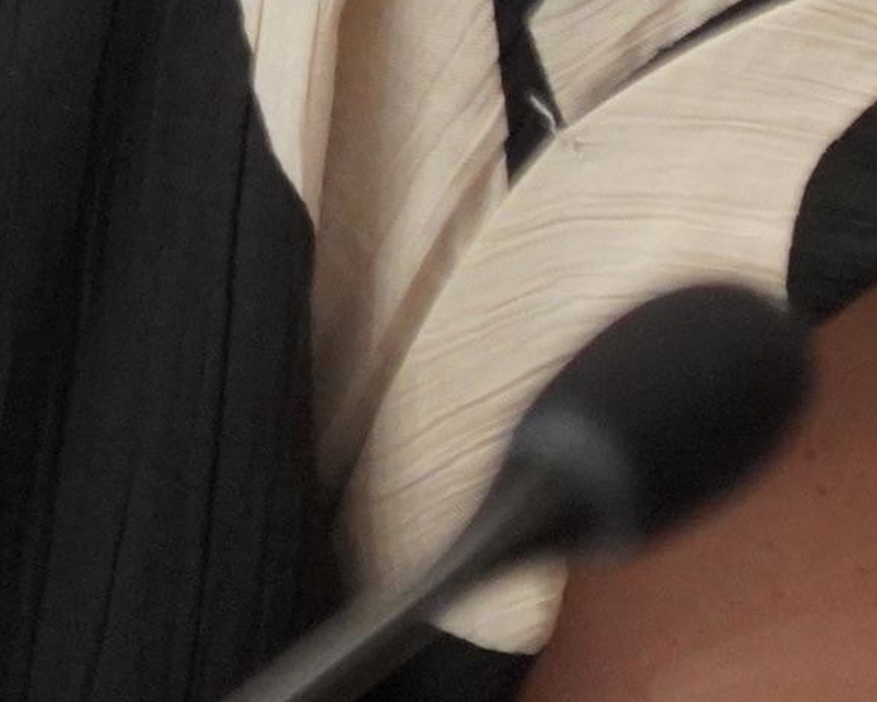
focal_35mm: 1304
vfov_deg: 1.2
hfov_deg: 1.5
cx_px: -1034
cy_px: -1176
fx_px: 33852
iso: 8000
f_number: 6.3
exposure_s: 1/250
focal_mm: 205
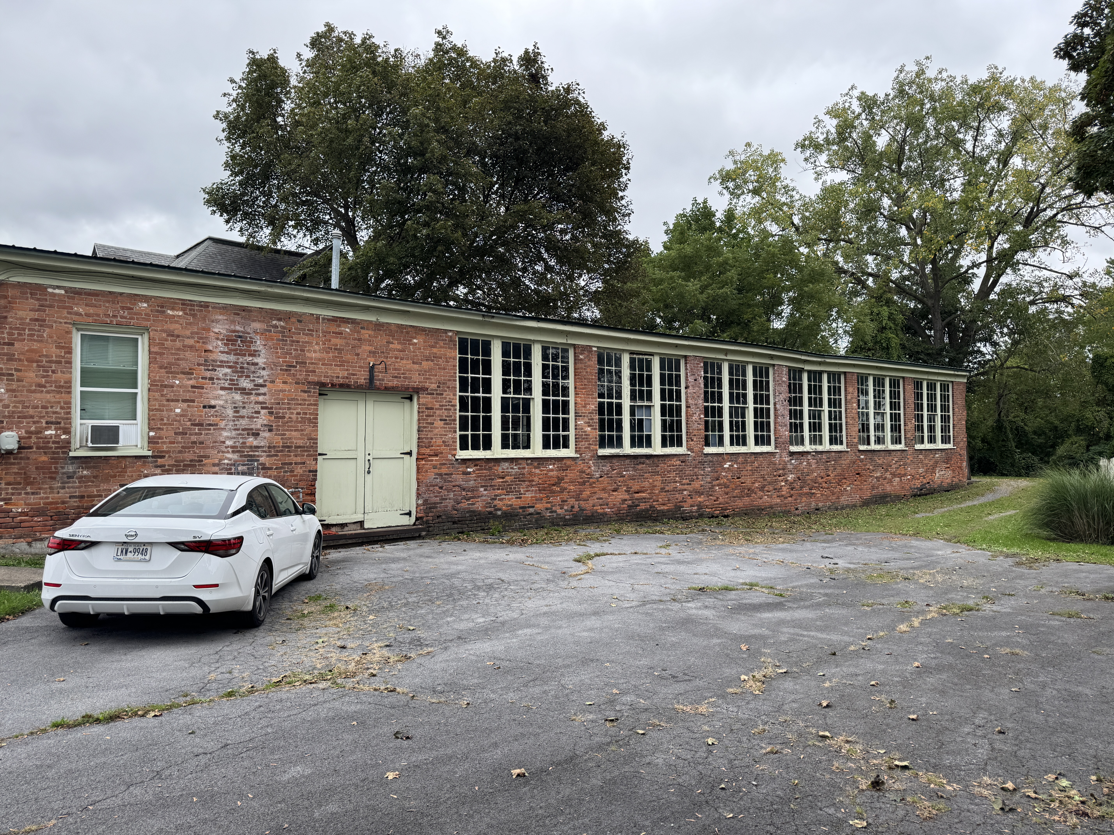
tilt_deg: +1.4
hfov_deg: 71.6
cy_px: 418
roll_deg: +0.0
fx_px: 772
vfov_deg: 56.8
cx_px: 557
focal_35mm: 24
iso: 80
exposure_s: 1/514
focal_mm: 6.76
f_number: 1.78
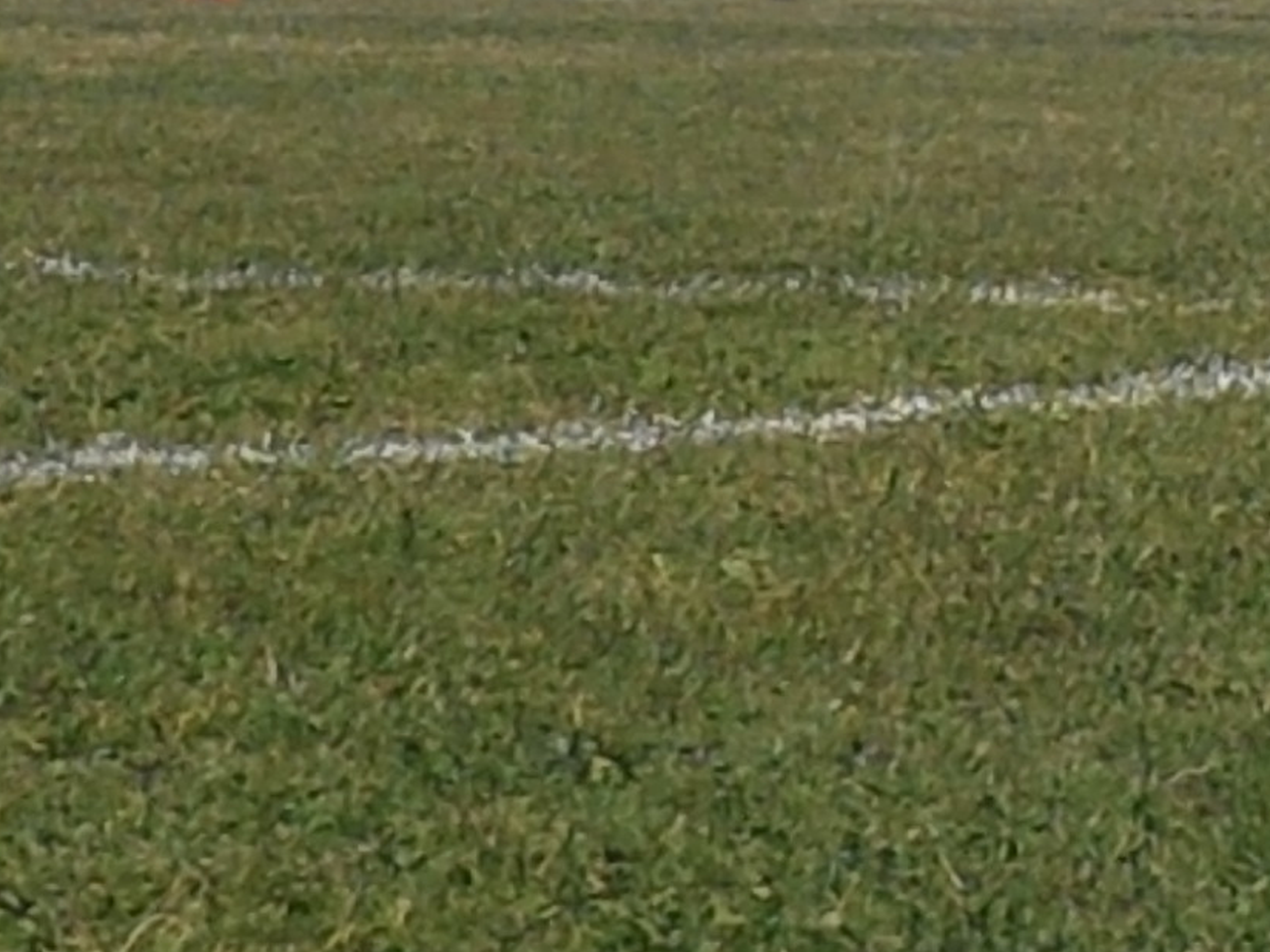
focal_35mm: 343
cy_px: -68
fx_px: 12584
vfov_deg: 4.3
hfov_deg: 5.8
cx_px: 1315
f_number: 15
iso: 400
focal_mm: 24.39
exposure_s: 1/640
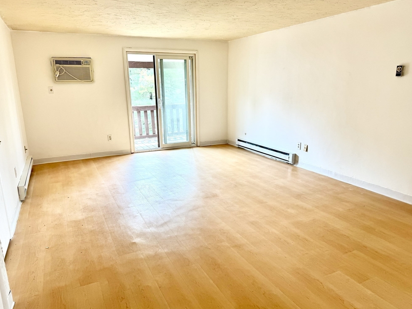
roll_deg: +0.9
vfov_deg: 54.9
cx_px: 202
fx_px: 298
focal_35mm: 25
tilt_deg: -15.3
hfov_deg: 69.4
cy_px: 155
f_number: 1.78
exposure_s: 1/120
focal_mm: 6.76
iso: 80
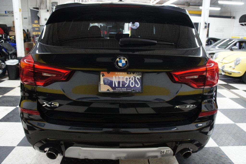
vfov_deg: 47.9
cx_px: 123
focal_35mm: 27
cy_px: 82
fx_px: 184
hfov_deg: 67.4
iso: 1600
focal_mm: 18
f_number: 3.5
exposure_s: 1/80
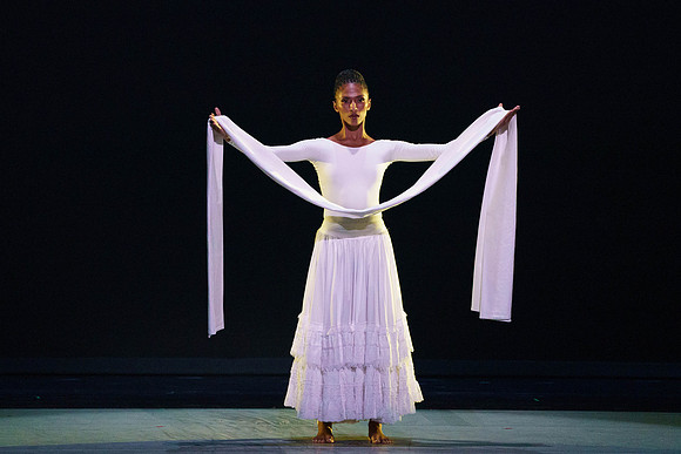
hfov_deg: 4.6
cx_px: 328
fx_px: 8540
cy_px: 185
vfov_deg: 3.0
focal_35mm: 451
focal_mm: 352
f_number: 6.3
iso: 8000
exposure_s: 1/400
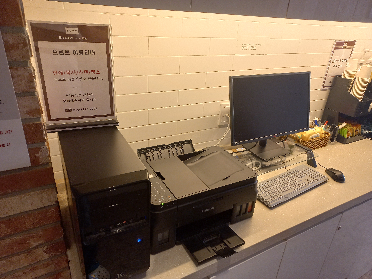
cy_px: 140
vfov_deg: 54.9
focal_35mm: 25
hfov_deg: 69.4
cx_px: 186
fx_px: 269
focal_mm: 4.6
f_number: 1.8
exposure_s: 1/60
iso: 200
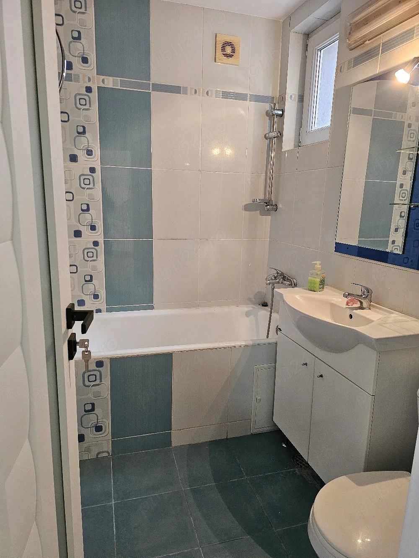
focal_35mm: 23
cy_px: 279
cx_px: 210
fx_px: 371
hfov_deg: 58.9
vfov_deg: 73.9
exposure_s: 1/101
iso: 800
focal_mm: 6.3
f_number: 1.7
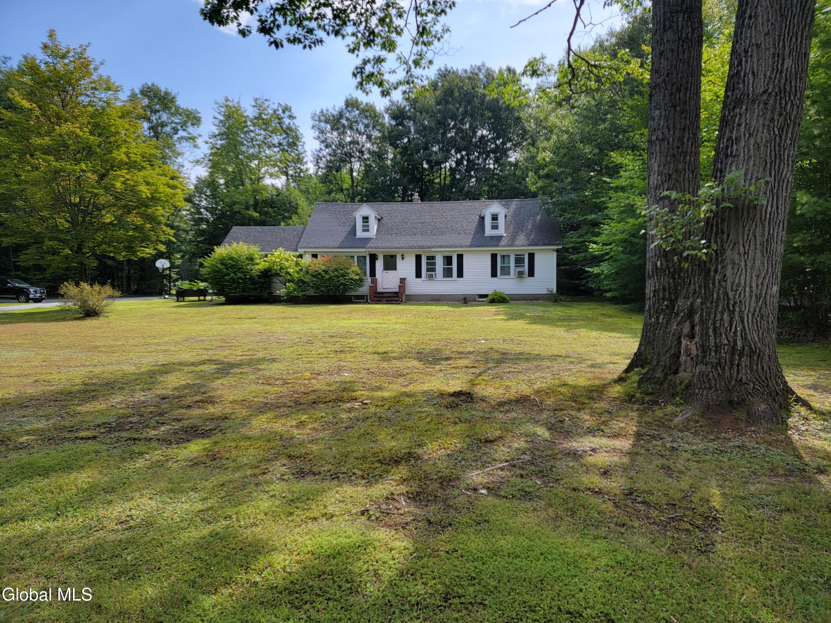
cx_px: 416
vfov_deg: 56.8
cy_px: 312
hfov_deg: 71.6
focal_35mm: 24
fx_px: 576
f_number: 1.8
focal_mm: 6.7
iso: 16
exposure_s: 1/641
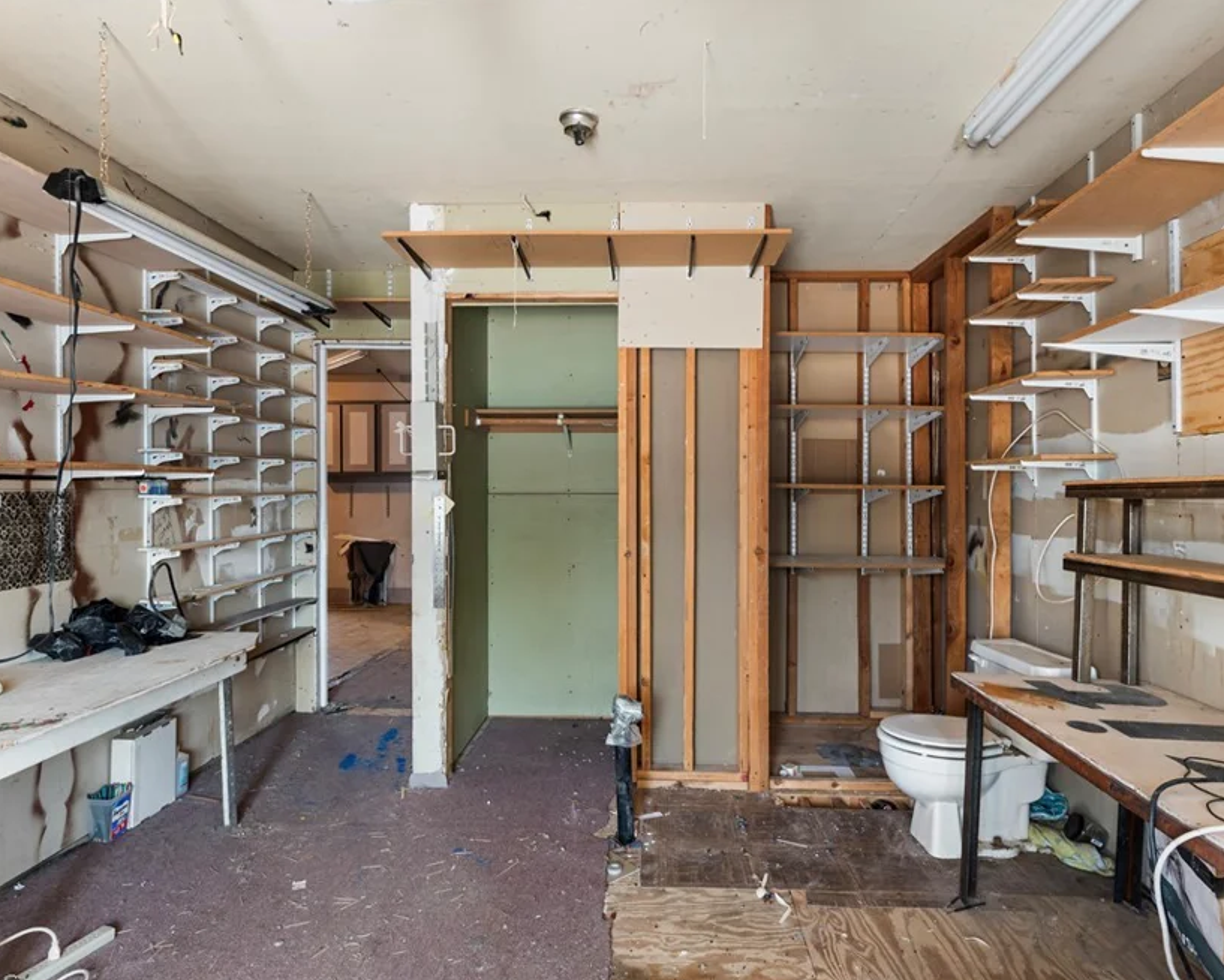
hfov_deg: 80.3
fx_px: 725
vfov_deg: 68.1
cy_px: 497
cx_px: 638
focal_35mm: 20
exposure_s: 1/15
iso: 400
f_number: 8
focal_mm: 17
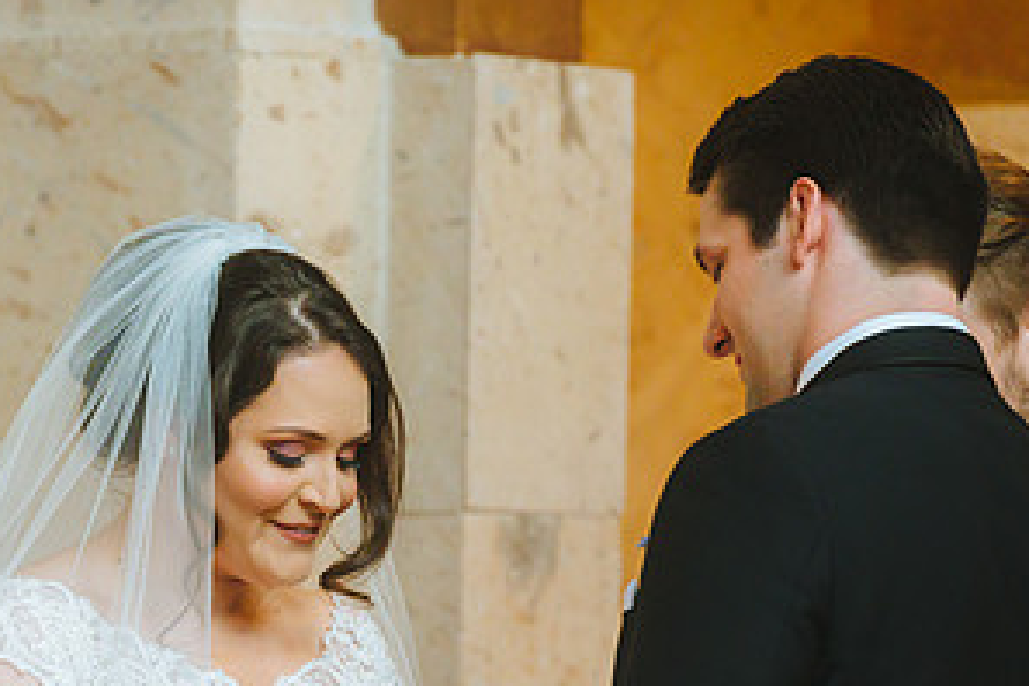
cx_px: 291
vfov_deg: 3.5
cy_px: 662
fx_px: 11147
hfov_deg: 5.3
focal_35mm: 390
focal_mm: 200
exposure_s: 1/160
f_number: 2.8
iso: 4000
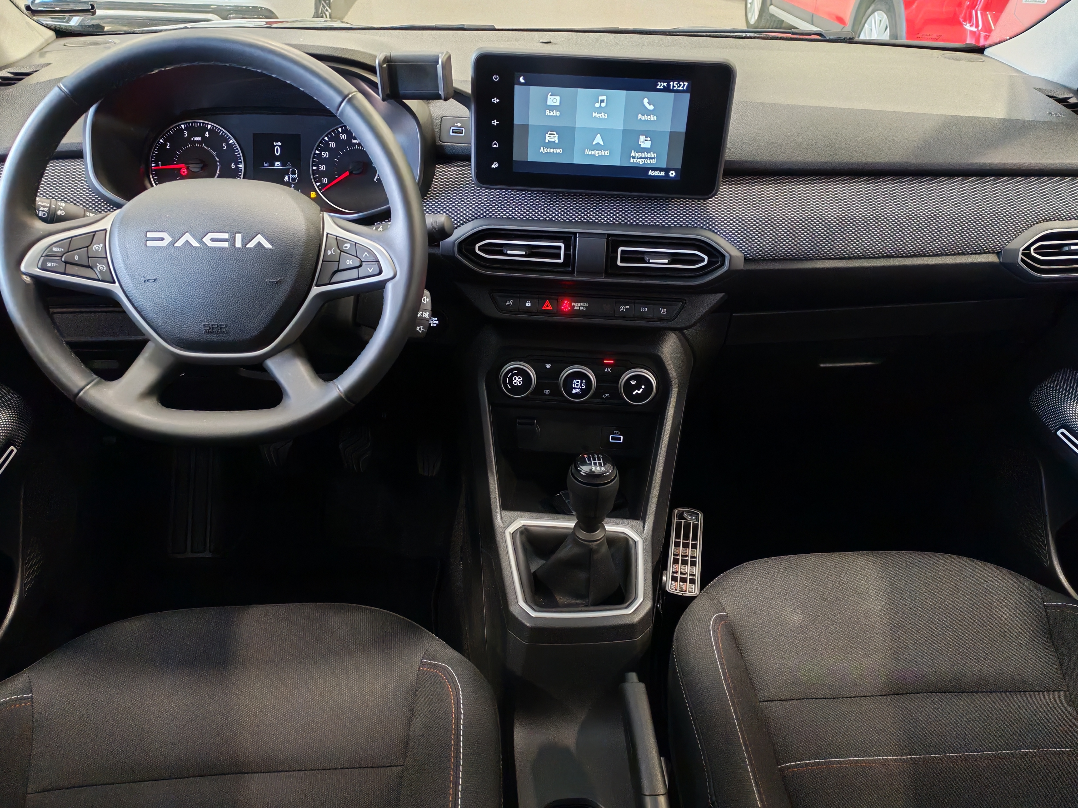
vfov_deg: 45.4
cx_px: 539
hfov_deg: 58.4
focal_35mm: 31
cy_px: 404
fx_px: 965
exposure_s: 1/100
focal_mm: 6.12
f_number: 1.9
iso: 1397
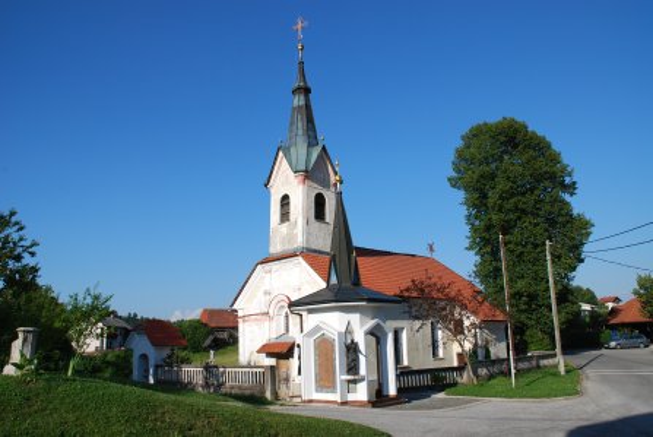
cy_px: 218
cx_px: 326
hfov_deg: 67.3
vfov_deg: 48.0
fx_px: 490
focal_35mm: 27
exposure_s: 1/250
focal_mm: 18
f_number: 10
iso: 160
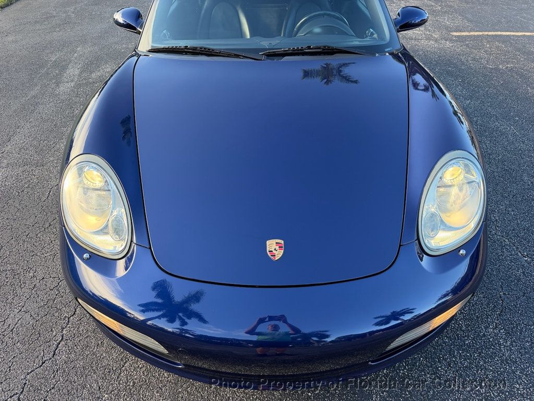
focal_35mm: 24
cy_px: 200
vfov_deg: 56.8
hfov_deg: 71.6
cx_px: 267
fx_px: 370
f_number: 1.78
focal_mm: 6.76
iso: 80
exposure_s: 1/180
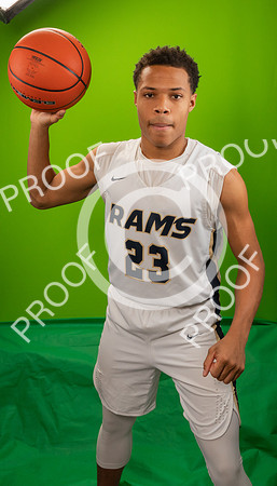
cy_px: 192
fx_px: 603
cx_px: 114
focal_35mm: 47
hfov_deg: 25.8
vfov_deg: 43.5
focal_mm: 24
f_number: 20
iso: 800
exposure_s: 1/60
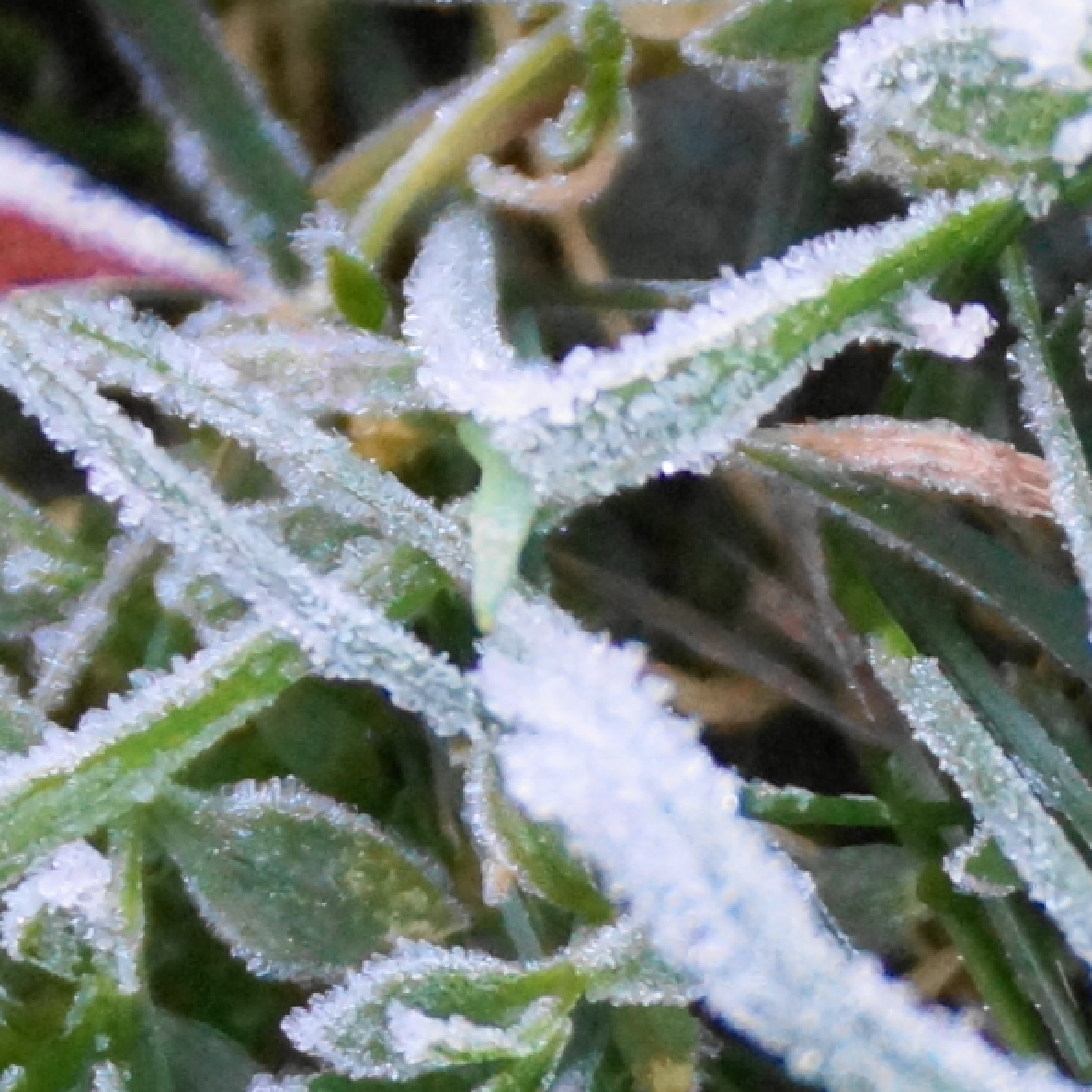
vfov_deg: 10.9
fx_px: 5736
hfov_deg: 10.9
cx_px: 308
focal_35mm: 161
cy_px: 489
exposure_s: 1/100
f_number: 5
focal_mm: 75
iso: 1600
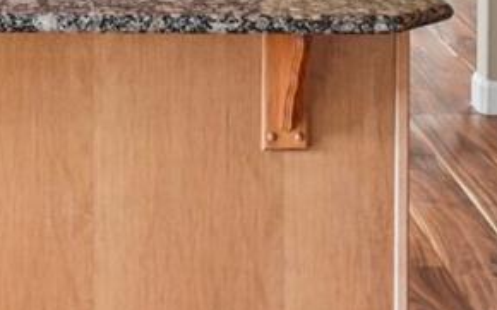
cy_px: -317
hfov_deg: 17.5
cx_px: 70
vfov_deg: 10.2
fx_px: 1598
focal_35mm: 118
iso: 400
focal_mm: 14
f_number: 8
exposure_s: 1/10
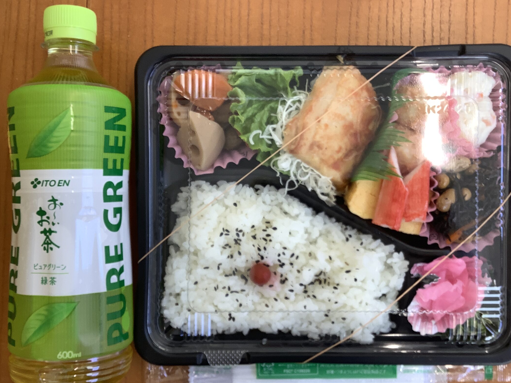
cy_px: 190
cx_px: 268
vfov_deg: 37.7
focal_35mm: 38
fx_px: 561
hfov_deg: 49.0
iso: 40
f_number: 2.4
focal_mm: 3.3
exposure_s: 1/100
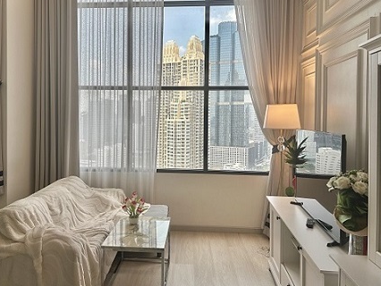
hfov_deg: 59.7
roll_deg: -0.3
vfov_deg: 46.7
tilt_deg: +0.0
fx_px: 330
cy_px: 122
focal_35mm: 30
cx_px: 164
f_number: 1.5
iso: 50
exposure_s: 1/339
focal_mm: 5.7
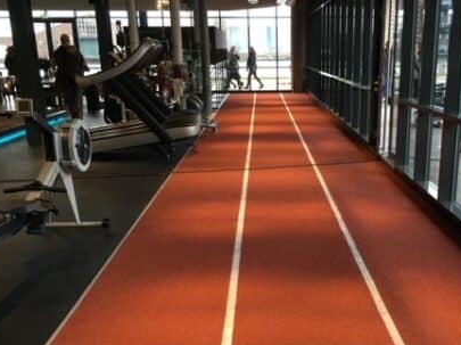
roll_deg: +0.6
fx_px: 572
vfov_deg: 33.3
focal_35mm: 43
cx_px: 289
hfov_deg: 43.5
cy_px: 229
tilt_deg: -17.4
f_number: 2.2
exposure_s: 1/33
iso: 50
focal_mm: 4.15
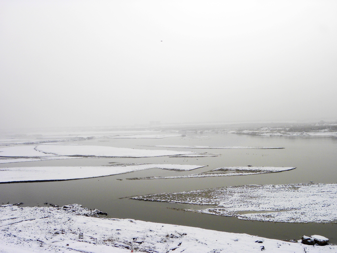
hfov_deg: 55.4
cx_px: 168
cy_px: 126
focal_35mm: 33
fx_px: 321
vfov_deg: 42.9
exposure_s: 1/504
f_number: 7.1
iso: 64
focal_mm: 5.9
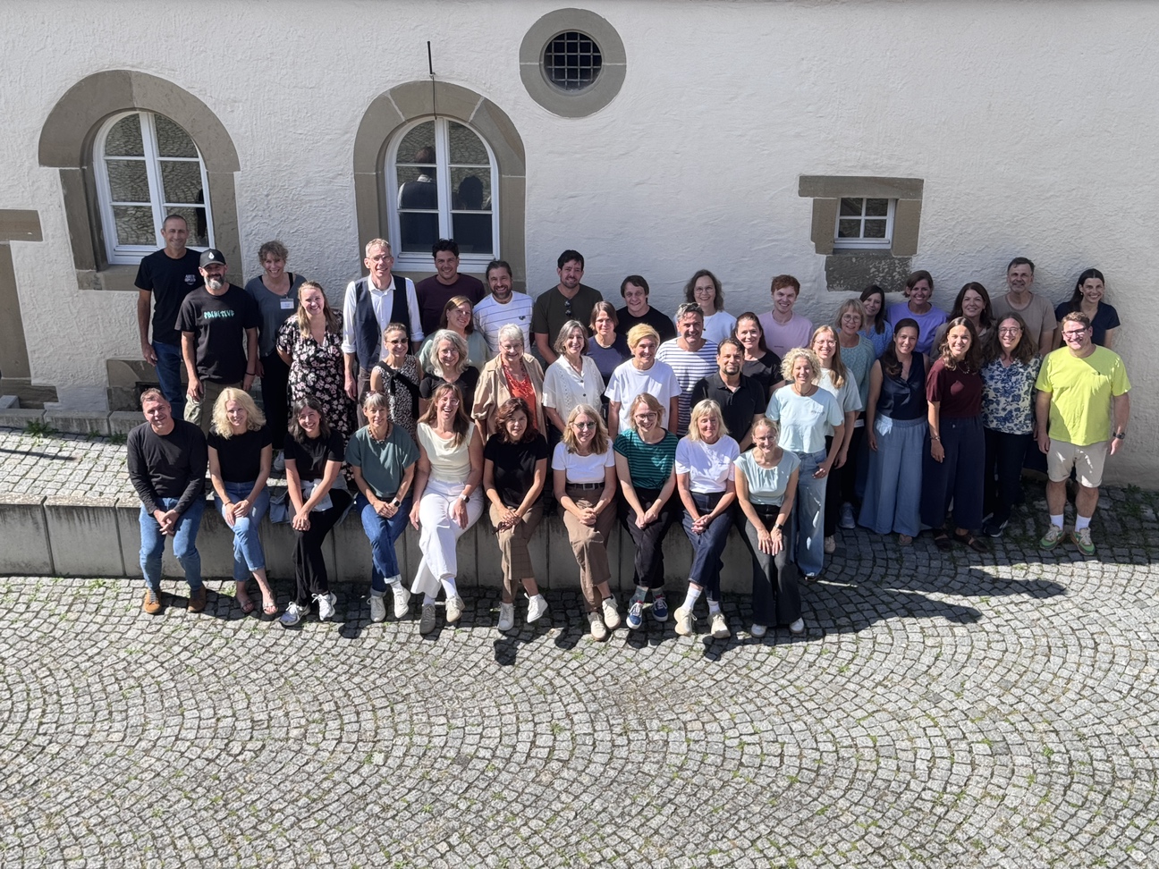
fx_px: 1607
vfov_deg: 30.3
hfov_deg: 39.7
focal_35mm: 48
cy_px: 434
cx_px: 580
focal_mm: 6.76
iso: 64
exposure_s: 1/1818
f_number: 1.78
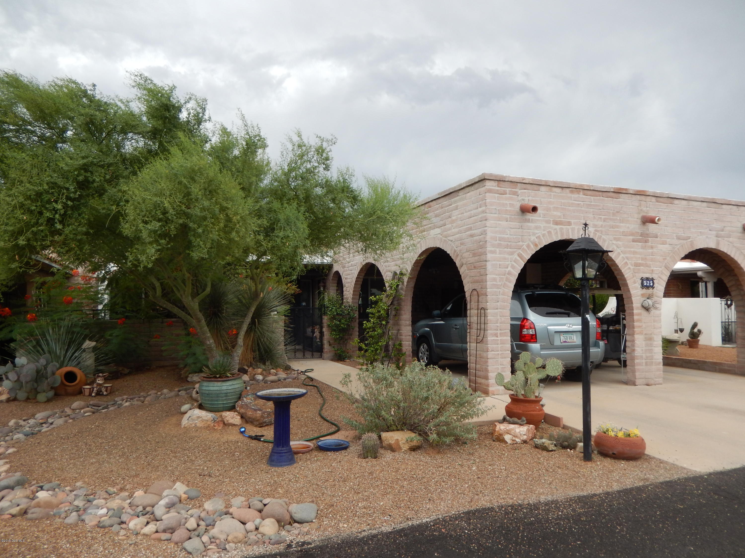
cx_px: 372
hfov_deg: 69.4
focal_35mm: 25
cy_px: 279
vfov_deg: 54.9
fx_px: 538
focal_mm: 4.5
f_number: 3.4
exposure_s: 1/800
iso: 125
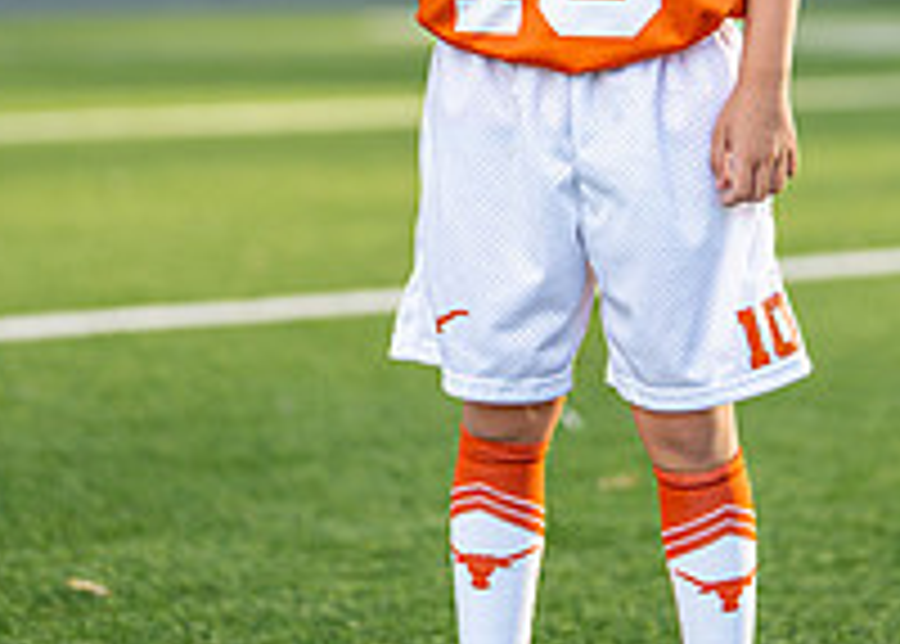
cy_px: -45
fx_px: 4347
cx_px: 570
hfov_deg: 11.8
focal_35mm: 170
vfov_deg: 8.4
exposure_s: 1/2000
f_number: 1.2
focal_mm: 50
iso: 100
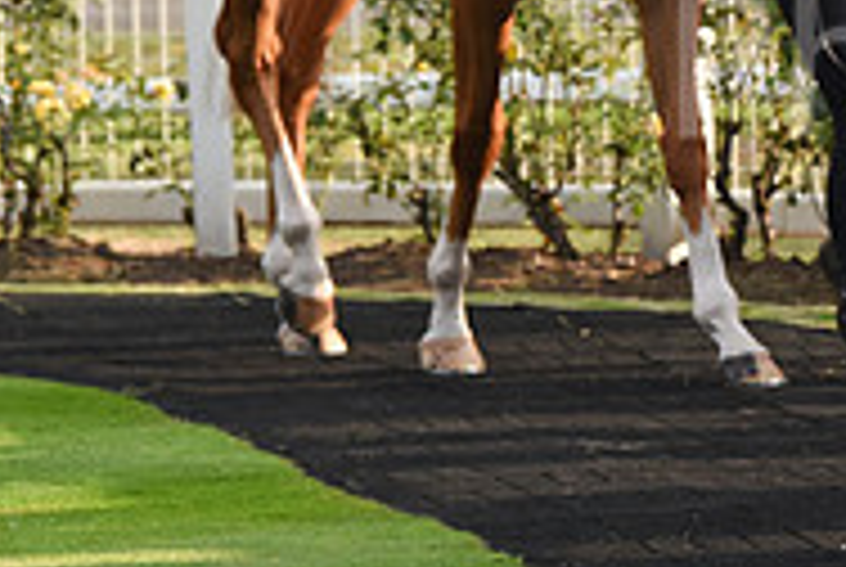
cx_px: 1260
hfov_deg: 4.4
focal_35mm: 462
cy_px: -146
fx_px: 10874
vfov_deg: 3.0
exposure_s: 1/1250
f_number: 5.6
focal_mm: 150
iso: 800
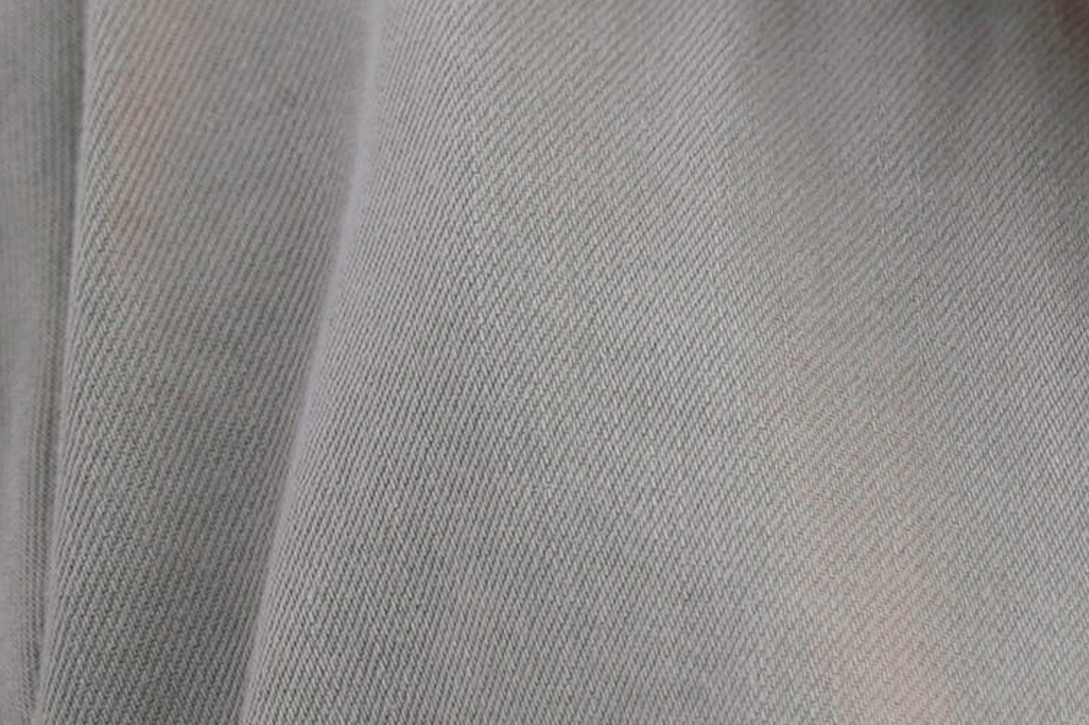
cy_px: -686
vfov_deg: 3.4
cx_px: 1772
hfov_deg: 5.1
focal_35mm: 398
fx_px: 12034
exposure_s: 1/800
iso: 200
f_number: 2.8
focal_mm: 60
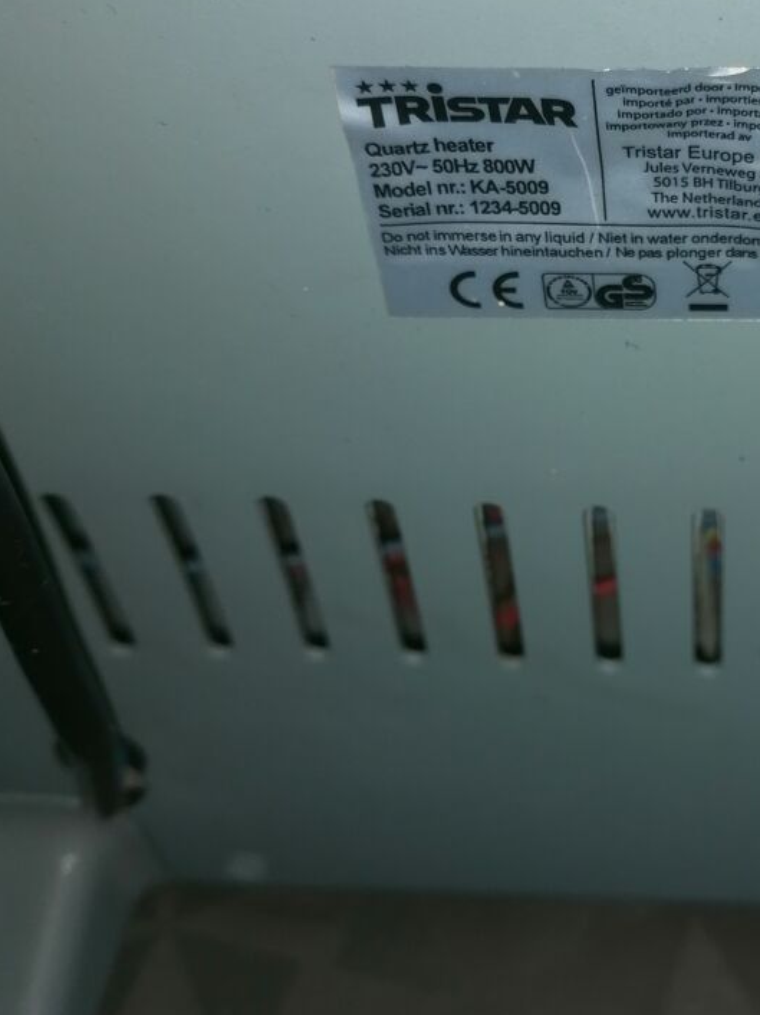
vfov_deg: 37.3
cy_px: 392
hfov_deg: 27.5
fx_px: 1494
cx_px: 687
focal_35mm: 51
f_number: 1.8
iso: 64
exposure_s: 1/100
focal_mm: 4.75
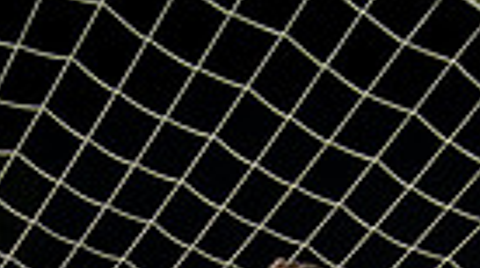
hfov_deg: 19.0
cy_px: 748
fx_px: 1435
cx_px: 230
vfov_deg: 9.0
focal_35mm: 113
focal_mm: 33
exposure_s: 1/125
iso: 400
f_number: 4
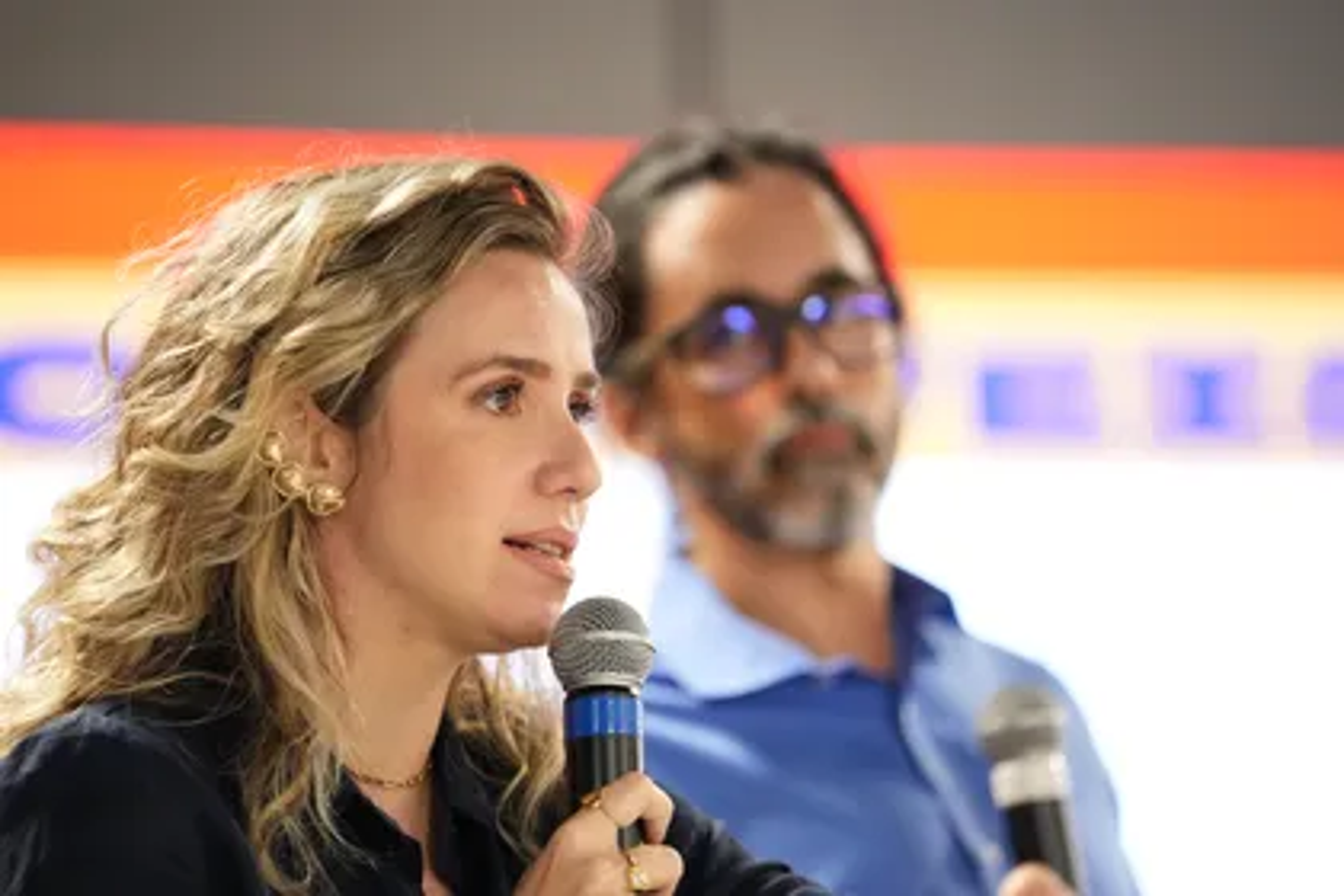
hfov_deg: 10.3
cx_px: 672
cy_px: 448
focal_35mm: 200
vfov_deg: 6.9
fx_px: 7466
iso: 5000
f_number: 2.8
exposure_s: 1/200
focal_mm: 200
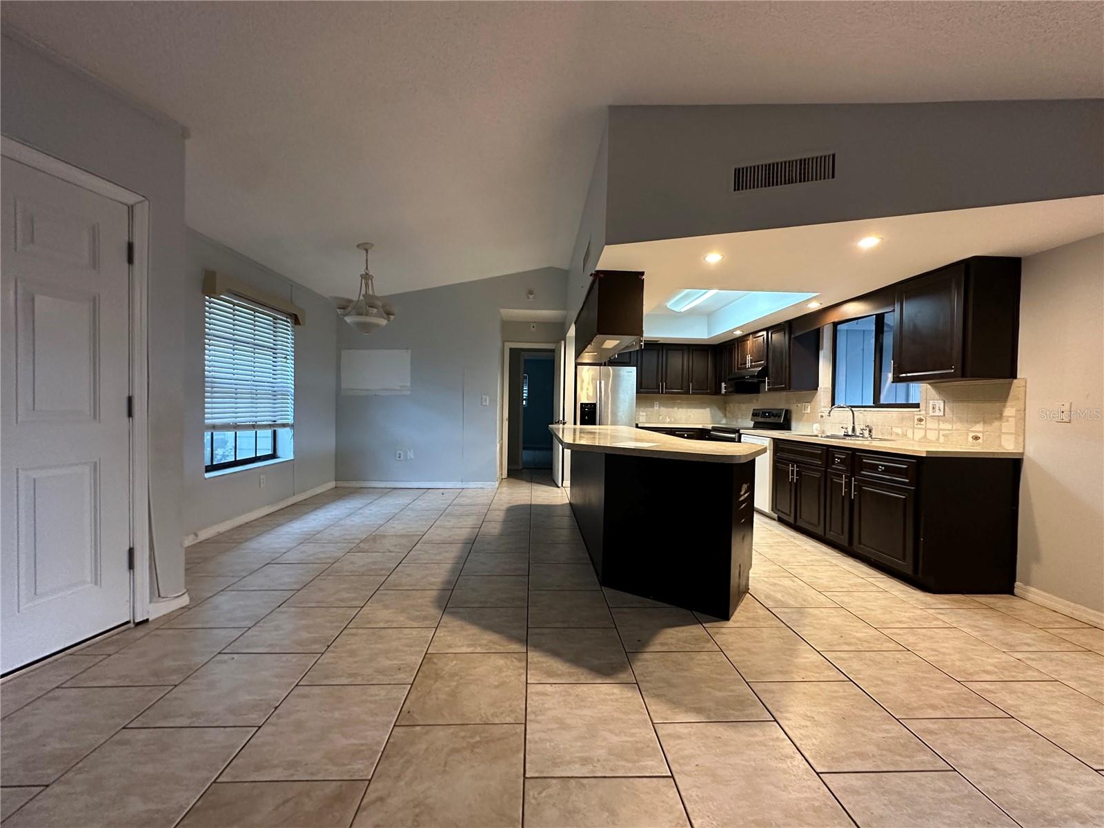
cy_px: 414
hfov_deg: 102.1
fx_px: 446
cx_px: 552
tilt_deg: -1.1
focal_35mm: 14
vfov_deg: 85.7
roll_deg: -0.5
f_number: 2.2
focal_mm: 2.22
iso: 640
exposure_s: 1/60
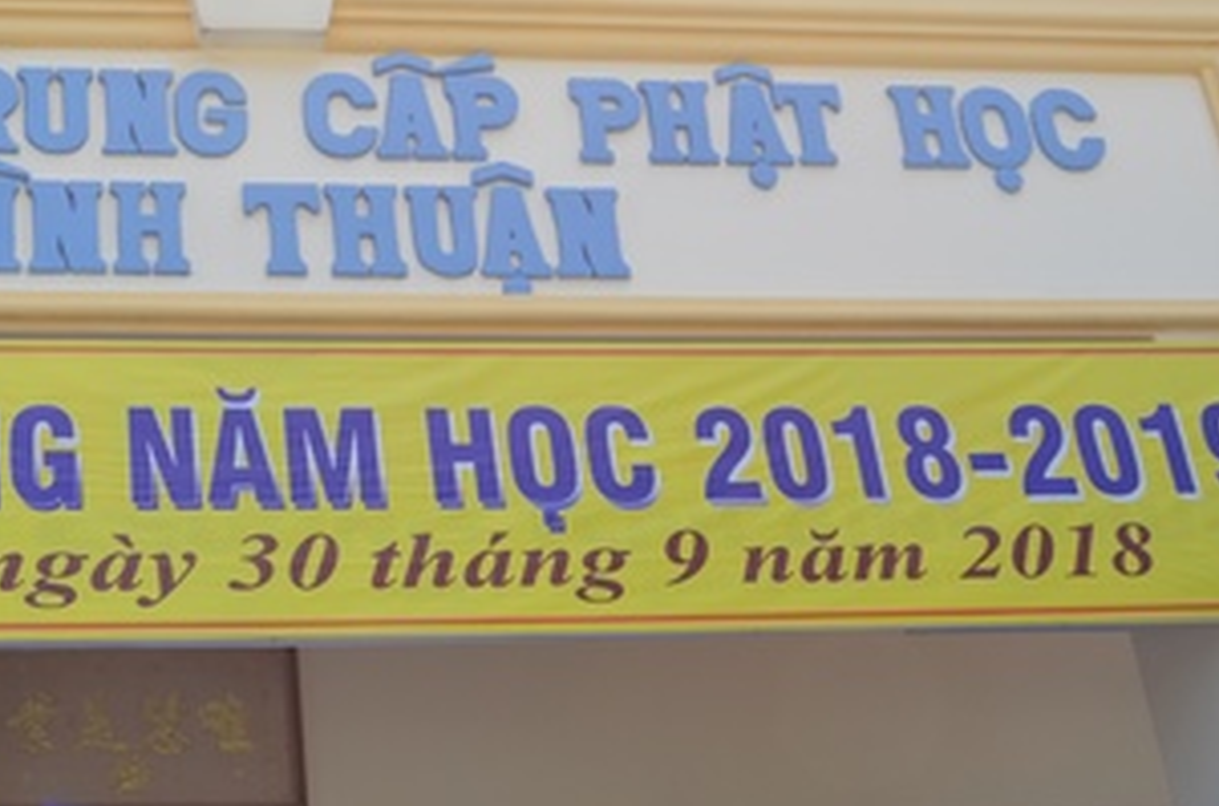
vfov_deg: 19.8
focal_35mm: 68
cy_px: 265
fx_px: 2299
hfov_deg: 28.9
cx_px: 207
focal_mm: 21
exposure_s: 1/400
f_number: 10
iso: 250
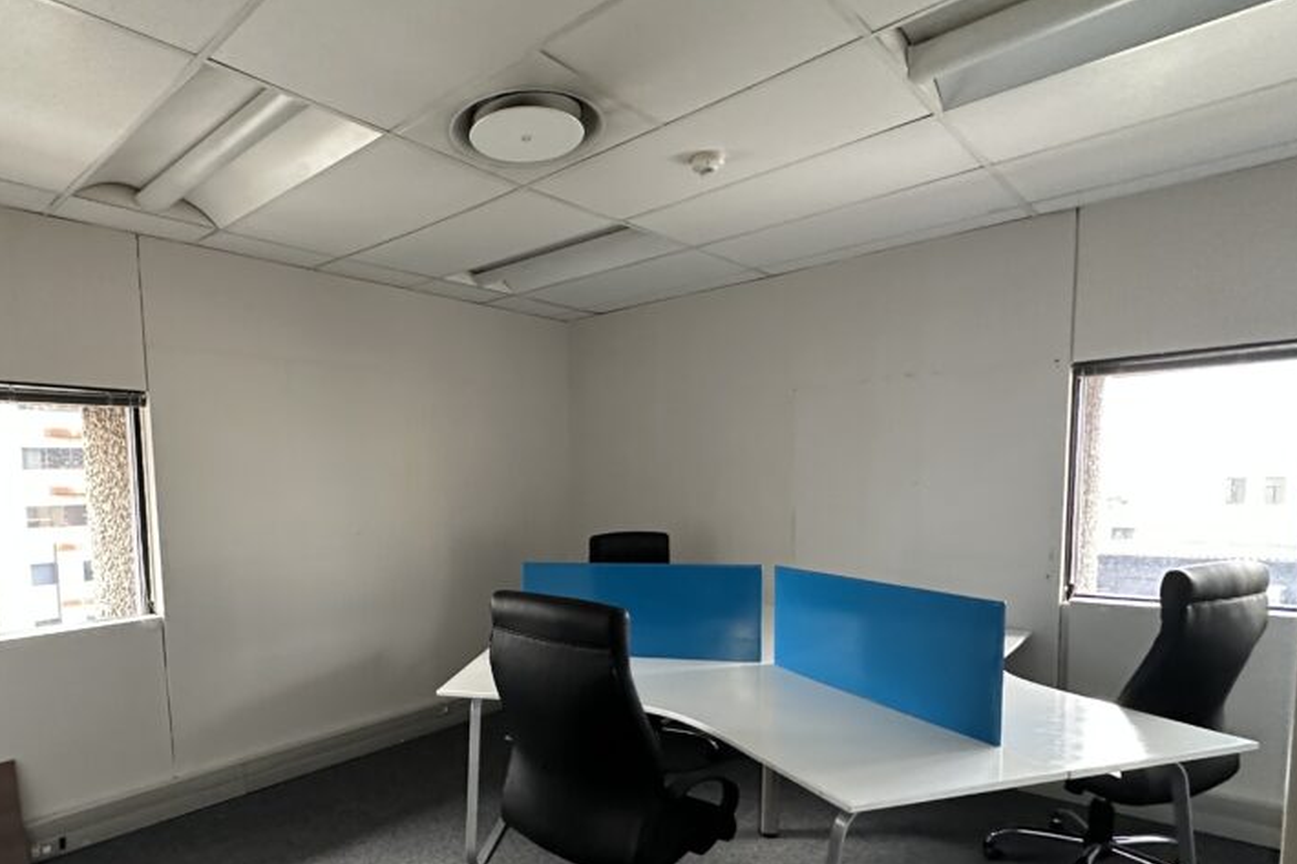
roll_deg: +1.0
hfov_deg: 79.8
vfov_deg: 58.6
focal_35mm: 21
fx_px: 756
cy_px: 550
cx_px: 491
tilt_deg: -7.4
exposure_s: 1/50
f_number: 2.2
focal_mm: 2.22
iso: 640
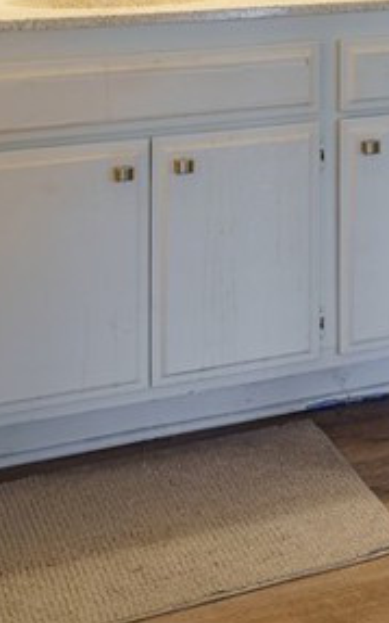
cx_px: 500
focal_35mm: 80
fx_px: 1359
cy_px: -115
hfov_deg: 15.5
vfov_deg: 23.7
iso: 400
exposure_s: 1/125
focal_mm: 22
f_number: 11
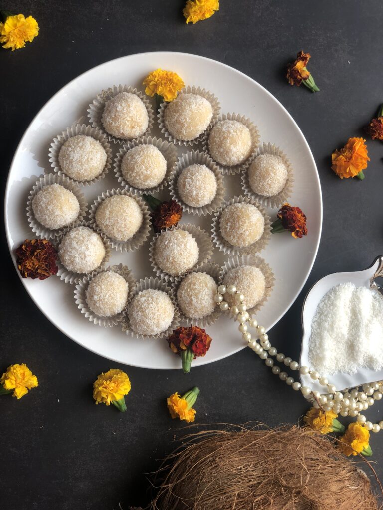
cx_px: 192
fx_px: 767
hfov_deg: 28.0
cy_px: 255
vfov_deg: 36.8
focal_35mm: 52
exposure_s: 1/100
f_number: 2.4
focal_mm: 6
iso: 16
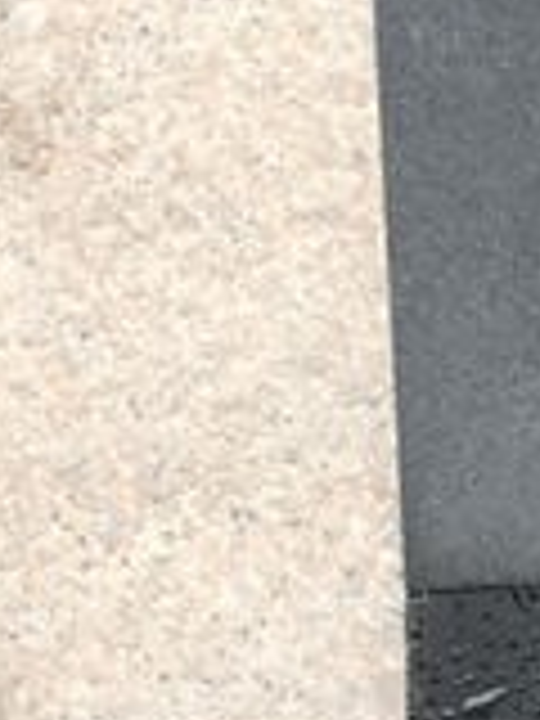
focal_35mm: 109
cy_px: 540
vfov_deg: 17.9
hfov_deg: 11.2
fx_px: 2267
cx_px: 1323
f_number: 2.2
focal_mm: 4.15
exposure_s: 1/100
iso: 50
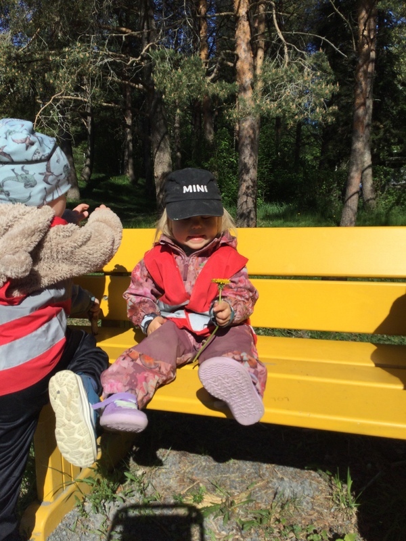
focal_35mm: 31
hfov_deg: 45.4
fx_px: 485
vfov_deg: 58.4
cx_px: 203
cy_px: 270
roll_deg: -0.3
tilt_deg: -8.1
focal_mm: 3.3
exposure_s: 1/1812
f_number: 2.4
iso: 25
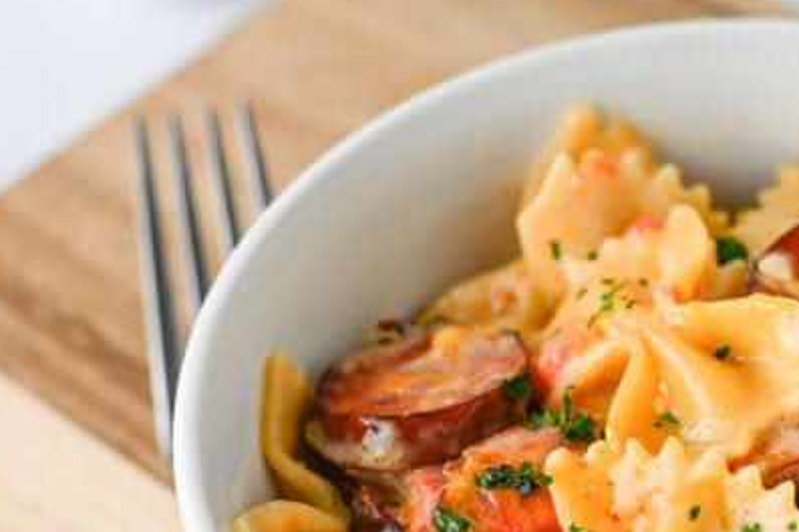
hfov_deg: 15.7
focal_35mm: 129
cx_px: 749
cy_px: 527
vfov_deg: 10.5
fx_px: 2861
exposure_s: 1/100
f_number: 4
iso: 180
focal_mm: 50
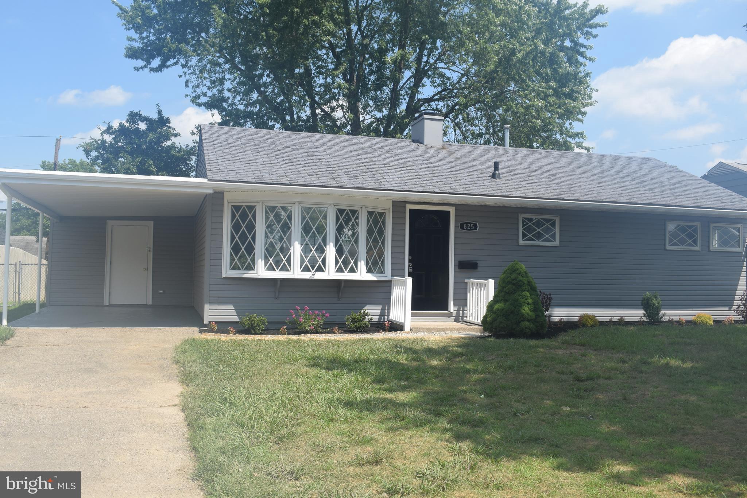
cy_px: 249
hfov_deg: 55.1
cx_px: 374
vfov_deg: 38.4
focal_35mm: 34
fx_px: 716
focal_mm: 23
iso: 200
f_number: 9
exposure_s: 1/320
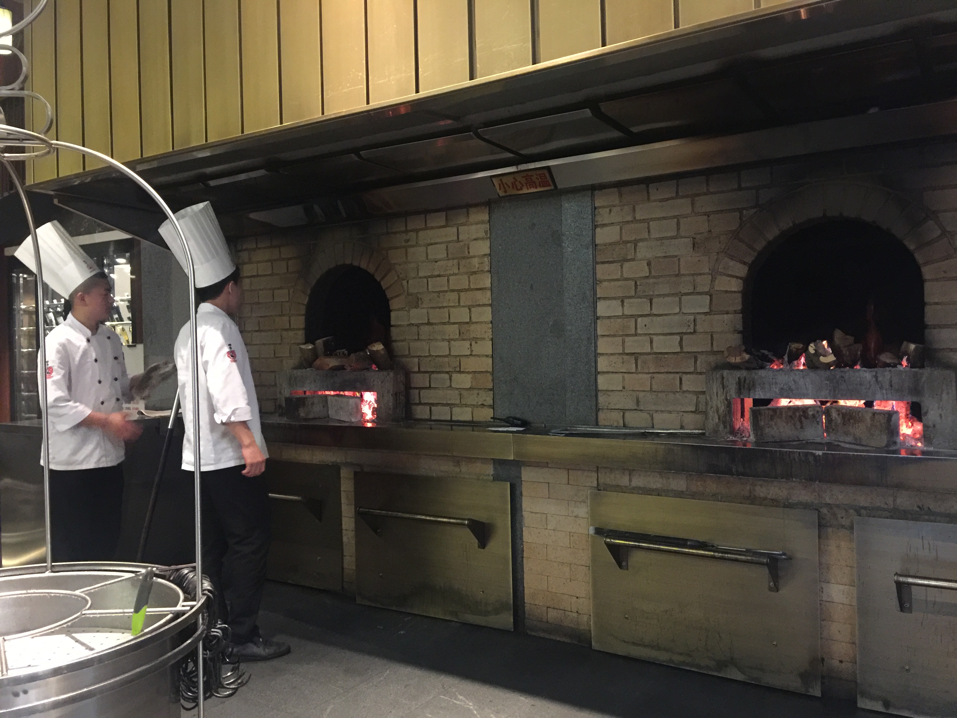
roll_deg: -0.2
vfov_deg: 48.2
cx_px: 478
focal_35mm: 29
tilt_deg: -0.4
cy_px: 359
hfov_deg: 61.7
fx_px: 802
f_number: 2.2
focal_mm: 4.15
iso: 200
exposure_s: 1/8
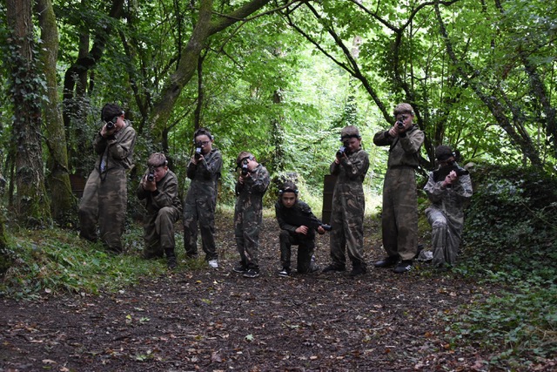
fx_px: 789
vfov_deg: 26.5
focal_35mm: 51
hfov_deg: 38.9
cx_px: 278
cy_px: 186
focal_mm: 34
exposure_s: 1/50
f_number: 5
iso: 1600
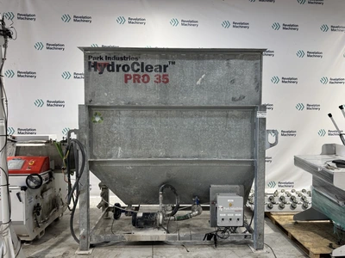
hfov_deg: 71.6
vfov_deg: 56.8
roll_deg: -0.4
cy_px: 129
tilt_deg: -2.3
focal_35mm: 24
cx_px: 172
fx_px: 239
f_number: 1.78
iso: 160
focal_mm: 6.76
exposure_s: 1/120
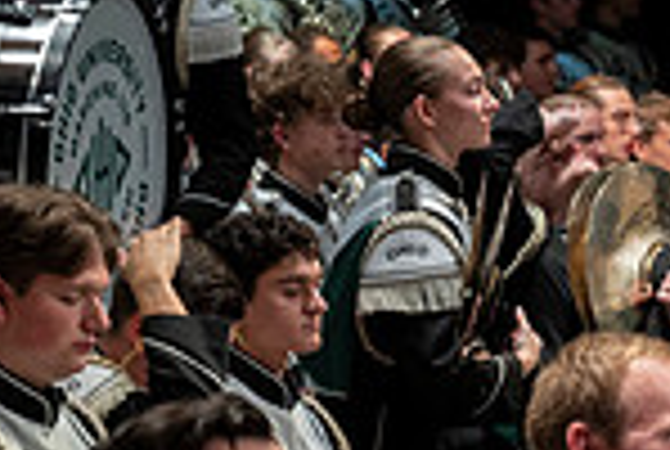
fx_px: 5072
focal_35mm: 272
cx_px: 1052
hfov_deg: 7.4
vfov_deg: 5.1
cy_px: 214
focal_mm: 70
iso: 800
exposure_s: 1/500
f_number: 2.8
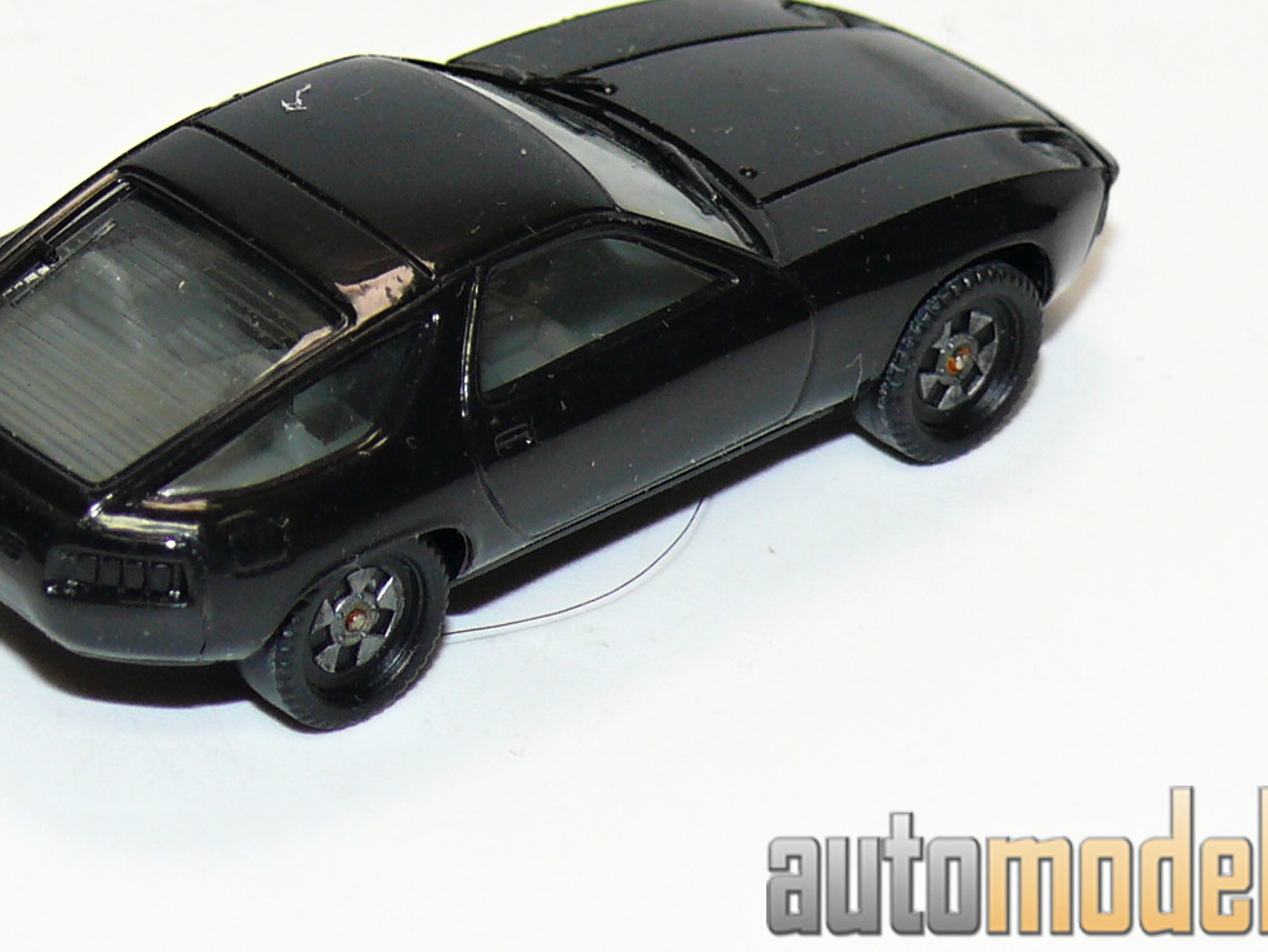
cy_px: 210
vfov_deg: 7.2
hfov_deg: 9.6
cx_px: 470
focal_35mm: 205
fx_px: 7512
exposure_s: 1/30
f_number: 4
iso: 100
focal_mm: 15
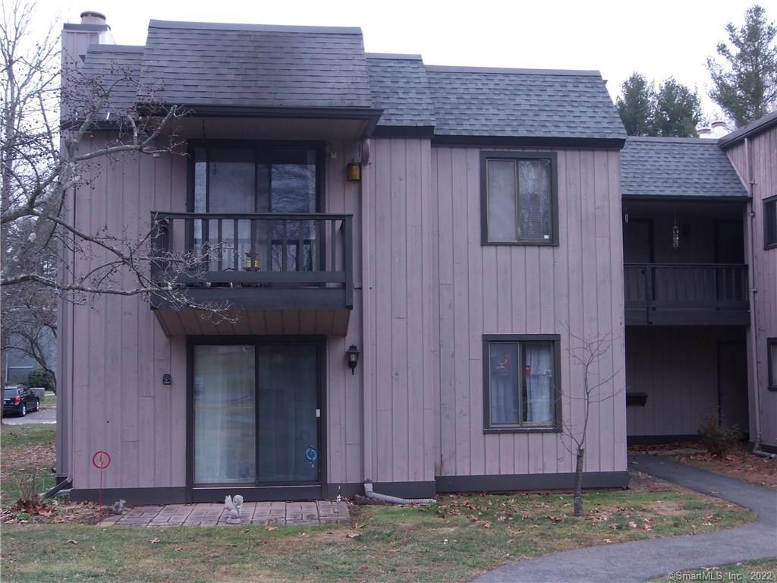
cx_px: 388
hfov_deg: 45.8
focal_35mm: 41
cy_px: 292
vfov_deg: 35.1
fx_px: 920
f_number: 3.6
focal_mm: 7.2
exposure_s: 1/30
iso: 100
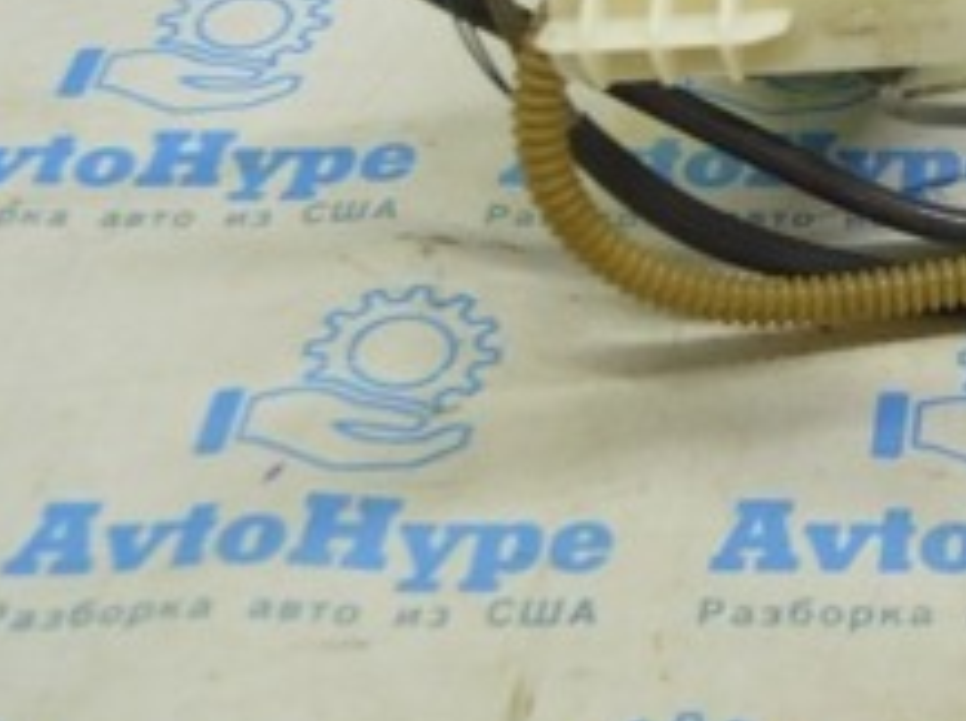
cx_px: 1349
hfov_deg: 17.1
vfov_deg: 13.5
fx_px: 2965
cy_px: -118
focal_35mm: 106
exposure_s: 1/20
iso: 400
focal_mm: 25
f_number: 5.6
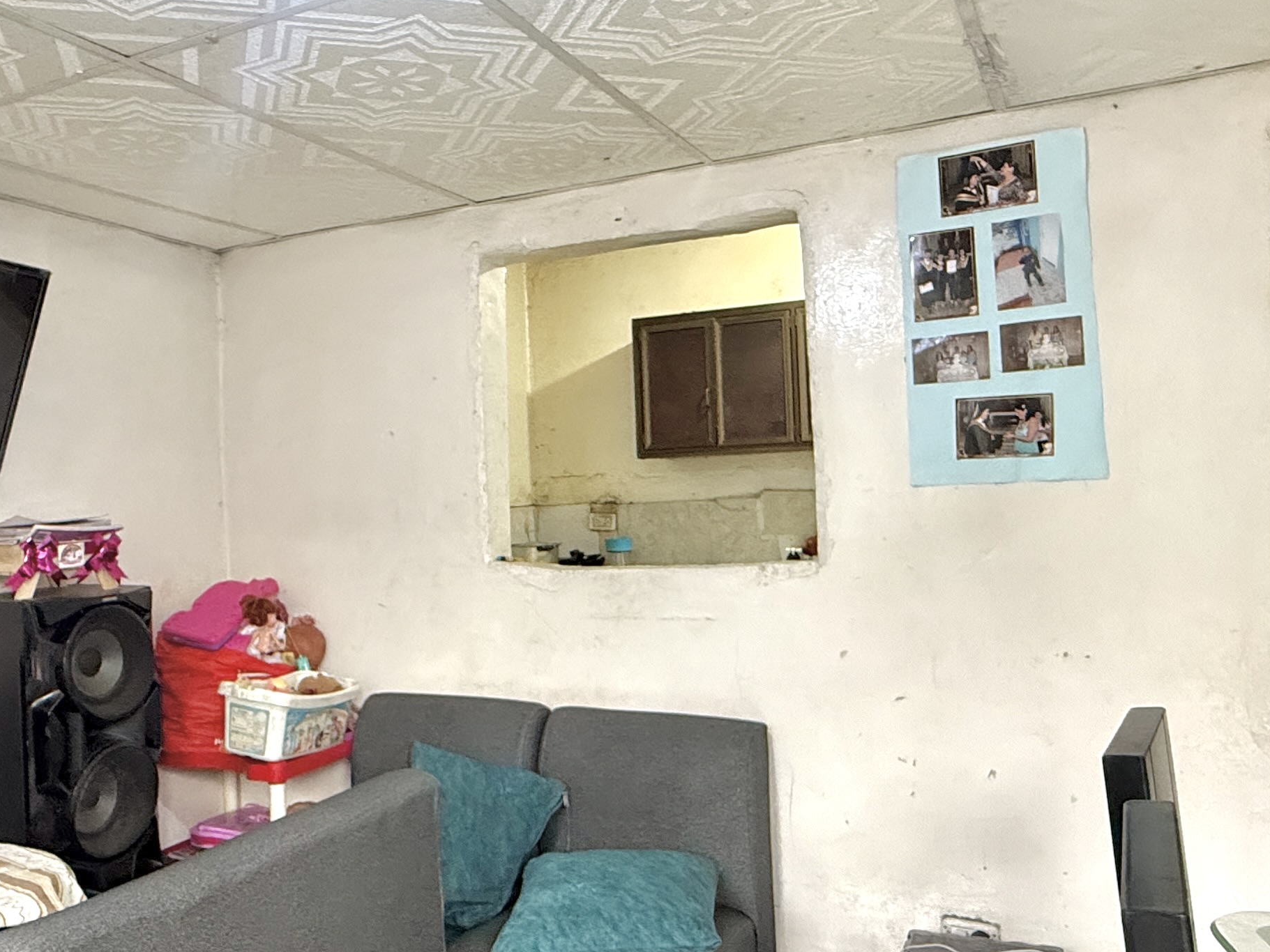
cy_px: 500
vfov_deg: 45.4
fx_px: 1137
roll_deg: +2.4
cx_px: 522
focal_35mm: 31
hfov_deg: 58.0
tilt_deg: +0.0
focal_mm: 2.22
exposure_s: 1/60
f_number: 2.2
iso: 640
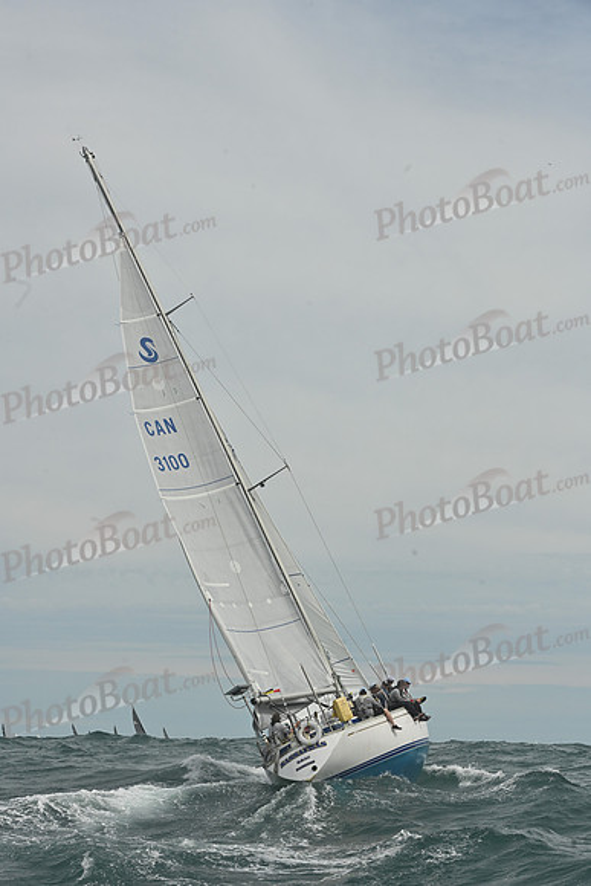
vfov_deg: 28.8
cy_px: 443
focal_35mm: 70
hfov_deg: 19.5
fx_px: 1723
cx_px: 296
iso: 320
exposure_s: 1/1250
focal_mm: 70
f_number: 13
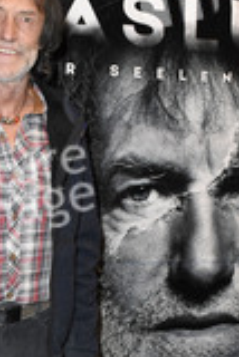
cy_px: 310
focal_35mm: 86
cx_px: 45
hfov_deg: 15.8
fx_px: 857
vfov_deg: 23.0
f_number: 6.3
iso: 5000
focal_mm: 23
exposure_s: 1/60
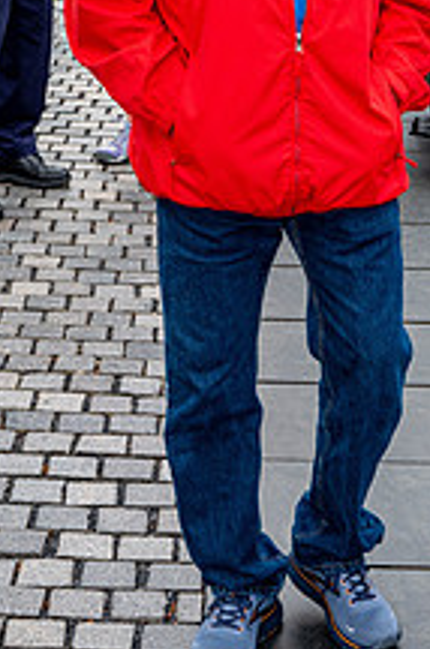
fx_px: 1764
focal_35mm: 98
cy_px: 51
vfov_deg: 20.4
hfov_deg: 13.9
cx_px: 221
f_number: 8
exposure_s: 1/640
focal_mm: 47
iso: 1100
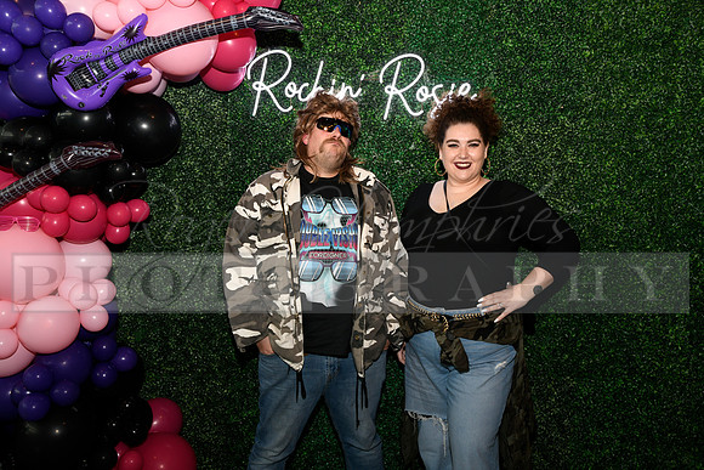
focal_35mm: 31
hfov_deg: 60.3
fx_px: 606
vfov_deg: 42.3
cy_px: 235
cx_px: 352
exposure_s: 1/60
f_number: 6.3
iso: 500
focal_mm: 31
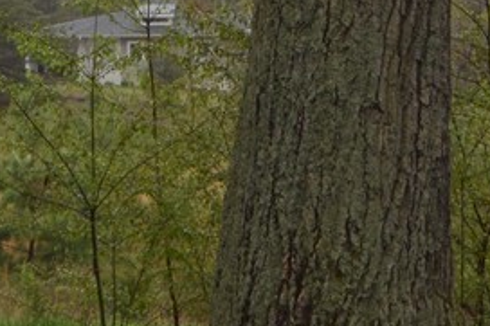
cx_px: 195
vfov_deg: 6.0
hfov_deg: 9.0
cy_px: -133
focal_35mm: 228
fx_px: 3101
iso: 100
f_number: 4.8
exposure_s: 1/160
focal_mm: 38
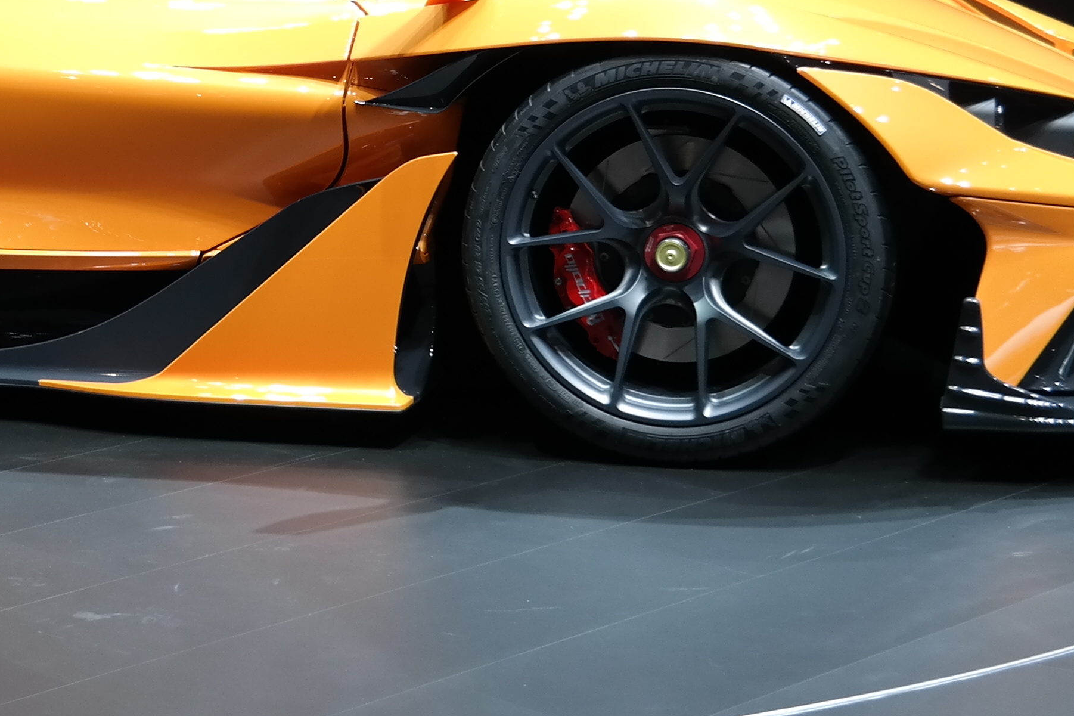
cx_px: 128
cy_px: 83
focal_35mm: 82
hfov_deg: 24.1
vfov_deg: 16.4
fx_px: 2446
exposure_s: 1/60
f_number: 3.5
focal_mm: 18
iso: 200
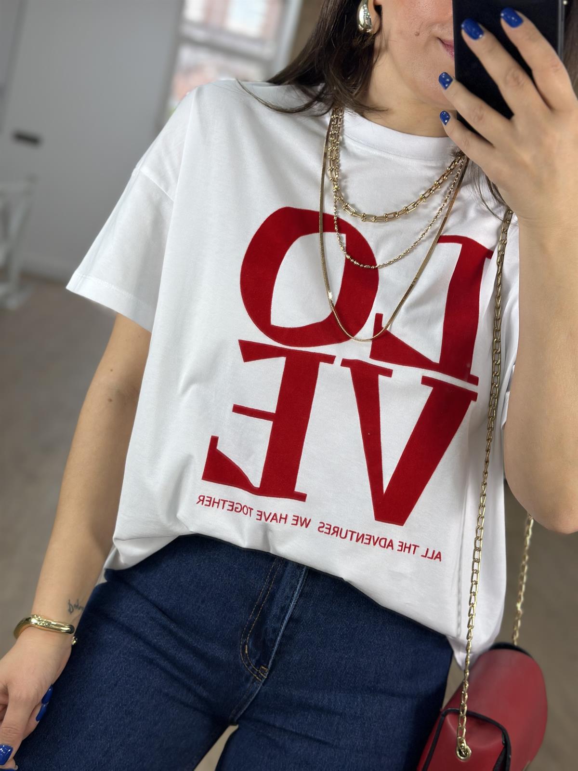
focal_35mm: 48
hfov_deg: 30.3
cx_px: 289
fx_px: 1069
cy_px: 386
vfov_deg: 39.7
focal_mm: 6.86
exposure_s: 1/240
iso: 80
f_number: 1.78
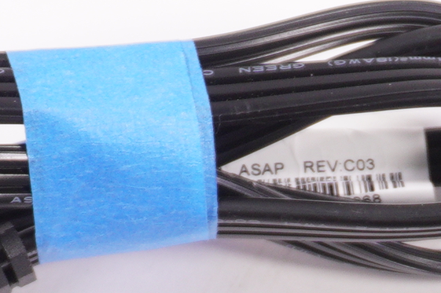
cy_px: 668
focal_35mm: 314
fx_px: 3839
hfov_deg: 6.6
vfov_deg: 4.3
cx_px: 400
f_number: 5.6
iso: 400
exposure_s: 1/125
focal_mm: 39
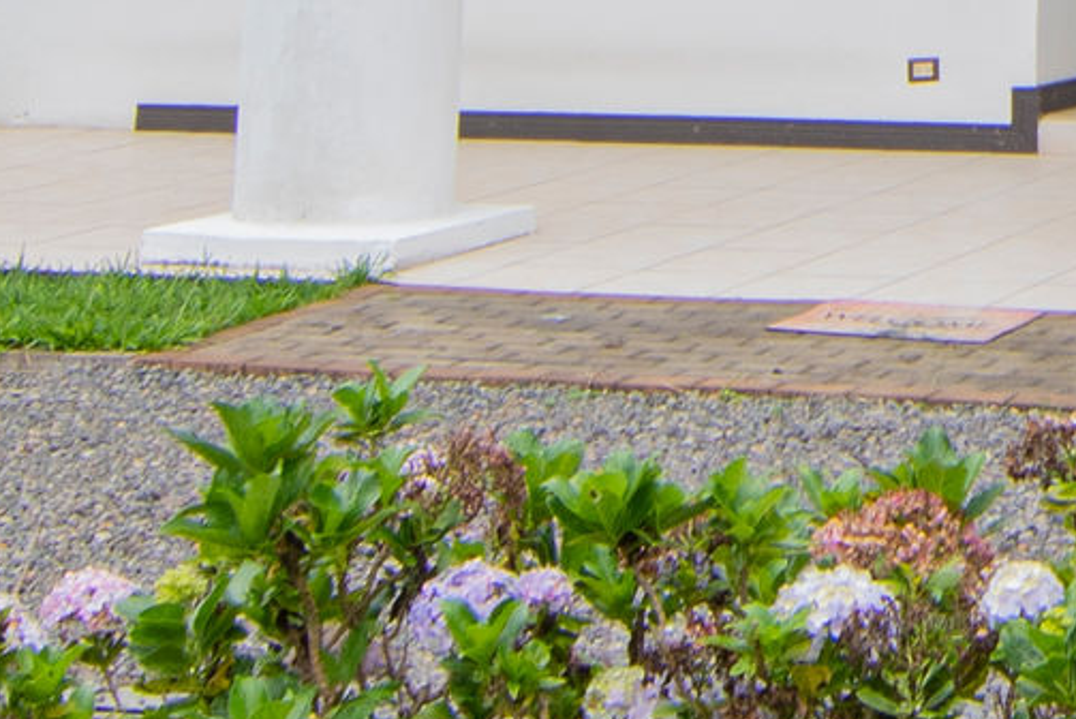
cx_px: 1495
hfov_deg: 16.2
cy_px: -843
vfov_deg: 10.4
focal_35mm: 118
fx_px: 3529
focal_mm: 11
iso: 100
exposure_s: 1/100
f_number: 8
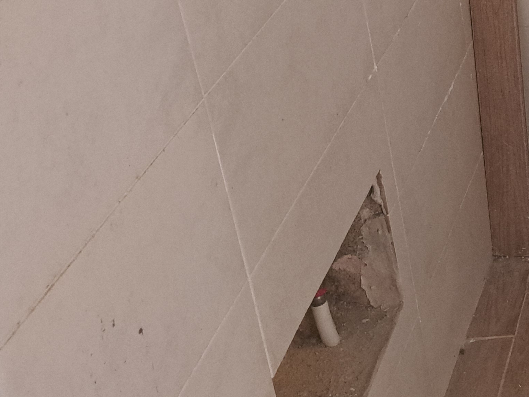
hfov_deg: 22.7
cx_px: 764
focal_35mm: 72
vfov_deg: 19.7
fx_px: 1100
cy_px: -26
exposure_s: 1/50
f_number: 1.8
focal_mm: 5.23
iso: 400
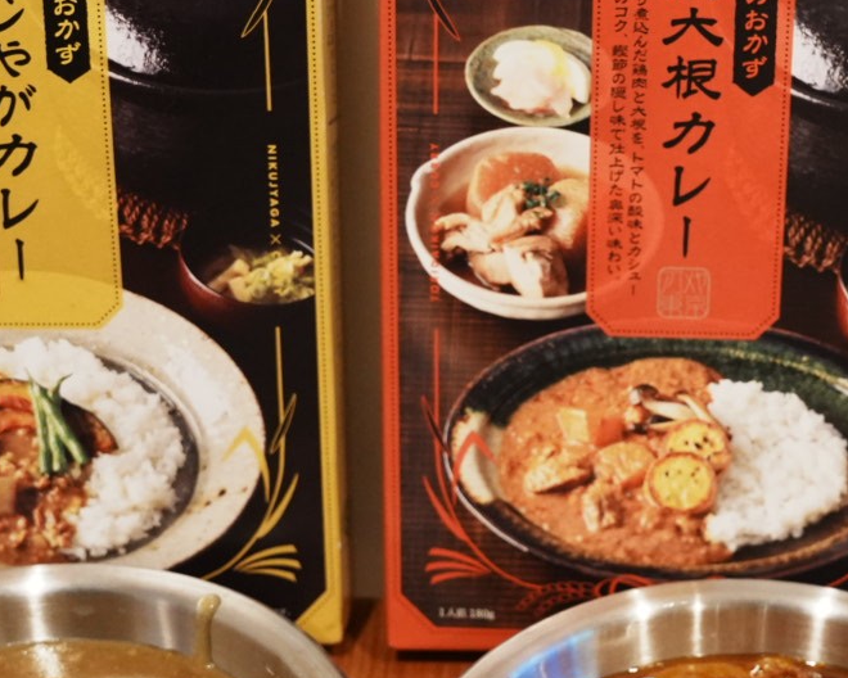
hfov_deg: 27.1
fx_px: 1732
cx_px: 655
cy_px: 420
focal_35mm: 69
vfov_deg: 22.1
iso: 4000
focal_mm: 30
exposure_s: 1/100
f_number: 4.5
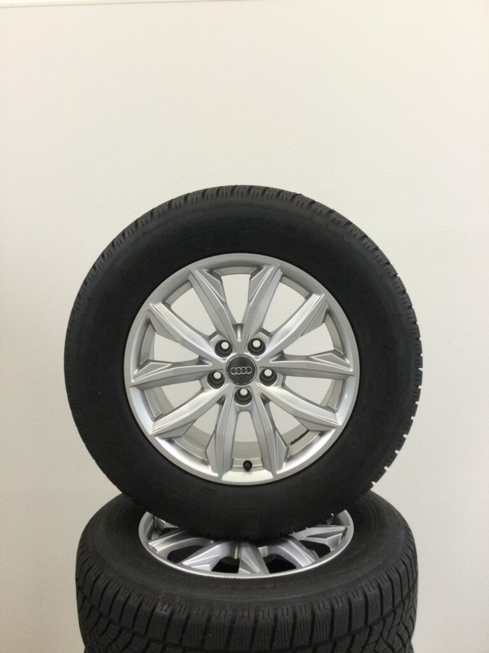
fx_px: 584
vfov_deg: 58.4
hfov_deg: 45.4
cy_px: 326
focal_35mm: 31
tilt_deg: -7.5
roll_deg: +1.7
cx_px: 244
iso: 64
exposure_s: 1/33
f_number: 2.4
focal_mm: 3.3
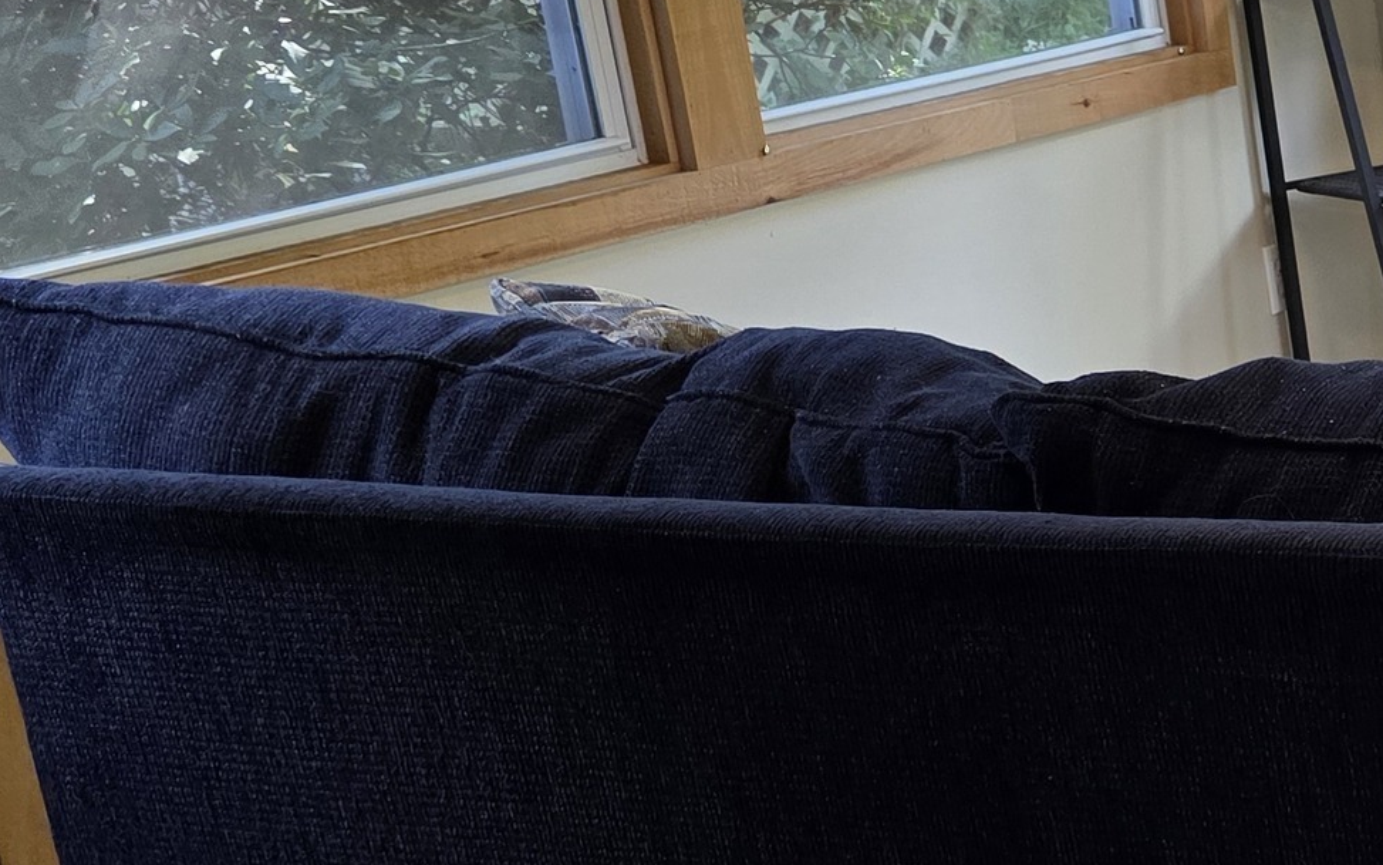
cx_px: 2180
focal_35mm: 77
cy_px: 562
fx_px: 2902
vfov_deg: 16.9
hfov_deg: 21.6
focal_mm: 6.3
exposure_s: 1/120
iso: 200
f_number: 1.7
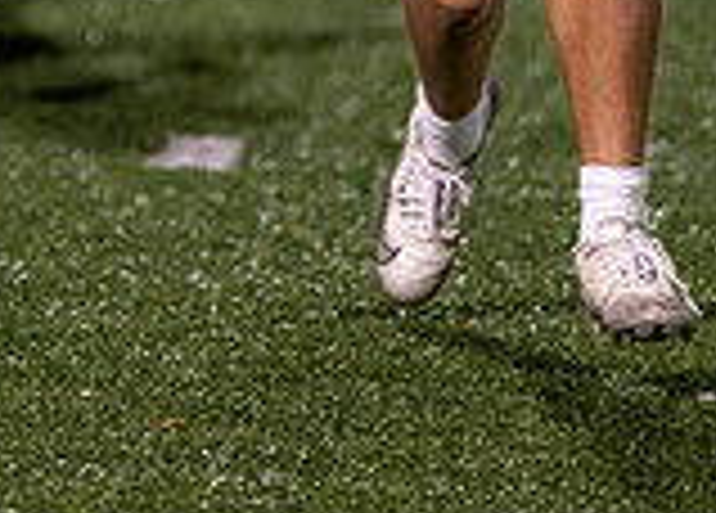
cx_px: 178
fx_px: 15535
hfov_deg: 2.6
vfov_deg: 1.9
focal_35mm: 763
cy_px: -389
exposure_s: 1/1250
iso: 1600
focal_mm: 135
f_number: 1.8
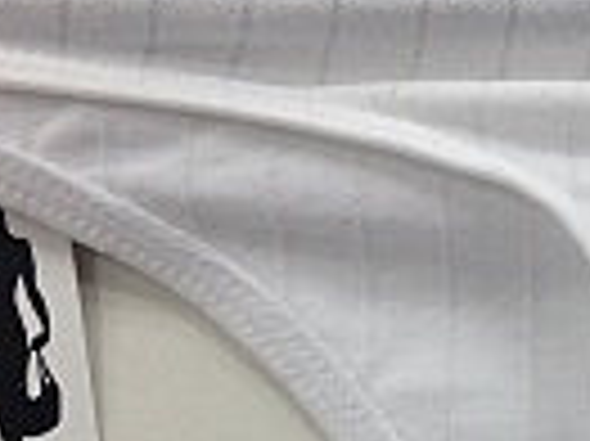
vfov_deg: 11.7
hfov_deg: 15.4
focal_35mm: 126
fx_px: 2146
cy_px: 389
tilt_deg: -62.1
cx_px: 585
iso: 50
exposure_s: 1/24
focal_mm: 4.12
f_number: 2.4
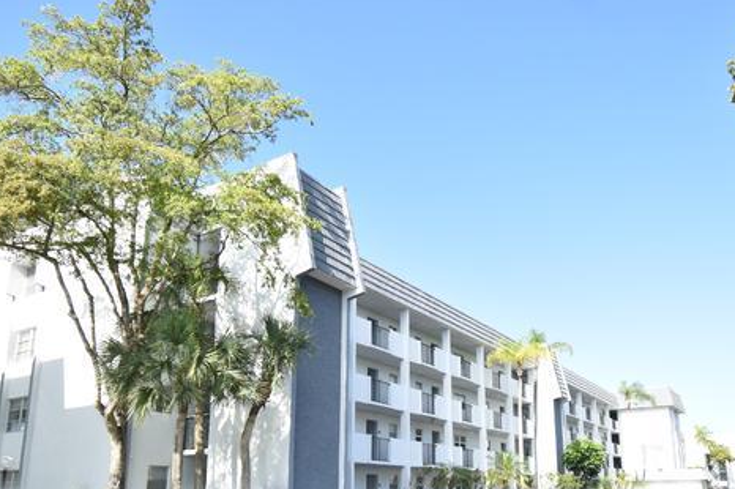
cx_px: 409
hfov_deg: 63.5
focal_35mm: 29
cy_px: 358
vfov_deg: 43.7
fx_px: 592
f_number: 5.6
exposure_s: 1/160
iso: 100
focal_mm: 12
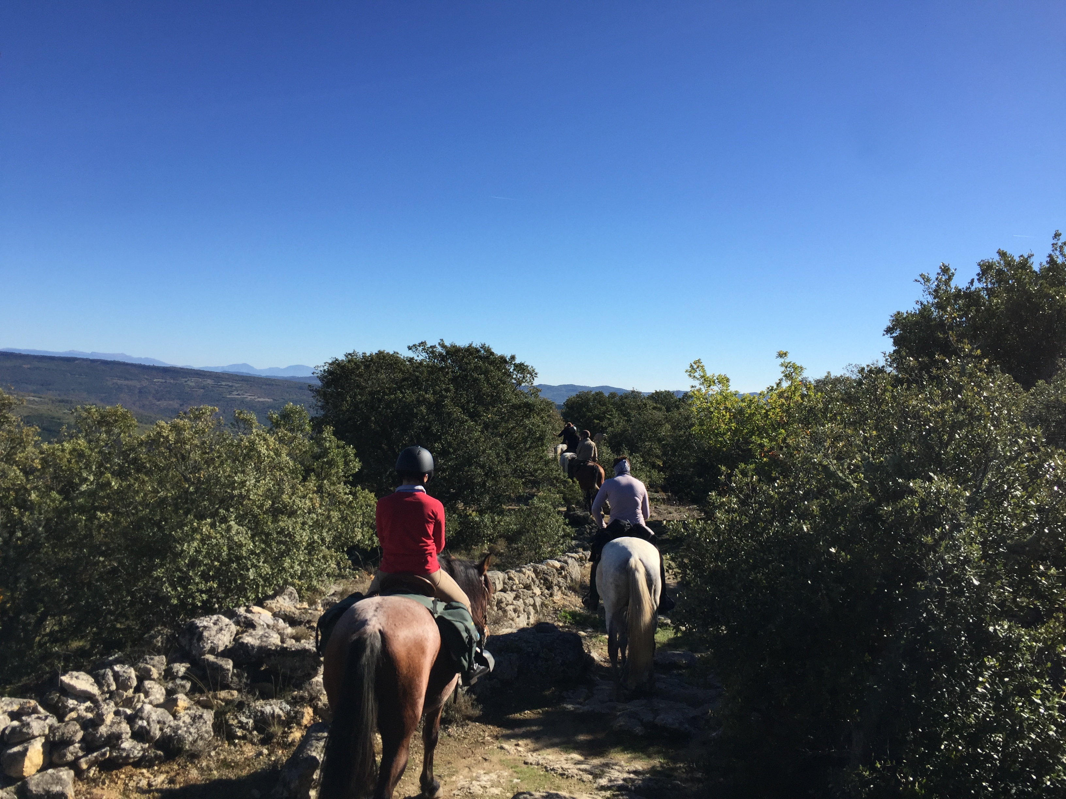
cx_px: 533
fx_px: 893
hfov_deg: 61.7
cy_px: 400
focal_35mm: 29
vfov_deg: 48.2
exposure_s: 1/1883
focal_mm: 4.15
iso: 32
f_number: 2.2
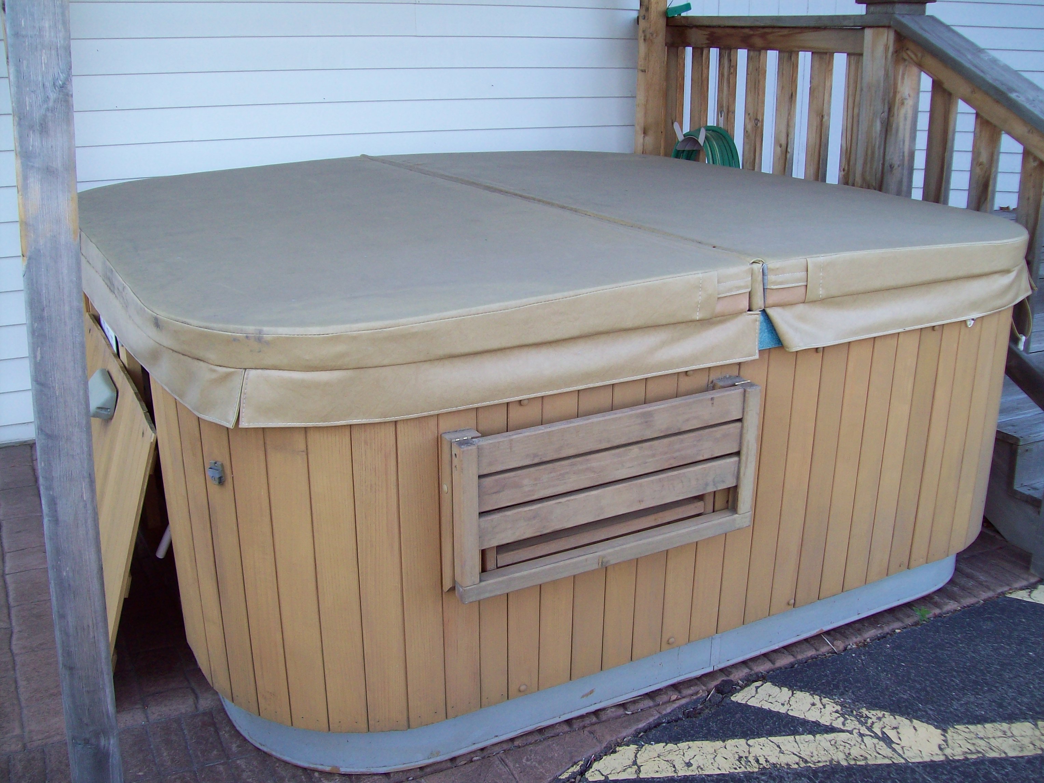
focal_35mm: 36
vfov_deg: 39.7
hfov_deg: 51.4
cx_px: 522
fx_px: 1086
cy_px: 392
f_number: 2.7
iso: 80
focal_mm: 6
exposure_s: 1/126
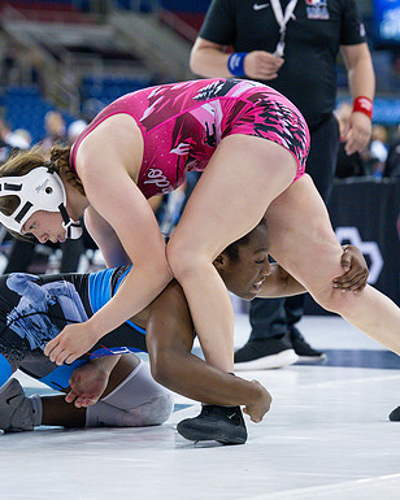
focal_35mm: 184
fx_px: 2723
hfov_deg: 8.4
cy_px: 217
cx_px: 265
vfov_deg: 10.5
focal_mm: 94
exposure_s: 1/800
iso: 3200
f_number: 2.8
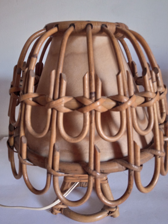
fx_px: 175
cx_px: 84
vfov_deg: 65.3
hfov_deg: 51.4
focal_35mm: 27
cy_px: 112
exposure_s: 1/100
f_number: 2.2
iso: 393
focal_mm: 3.79
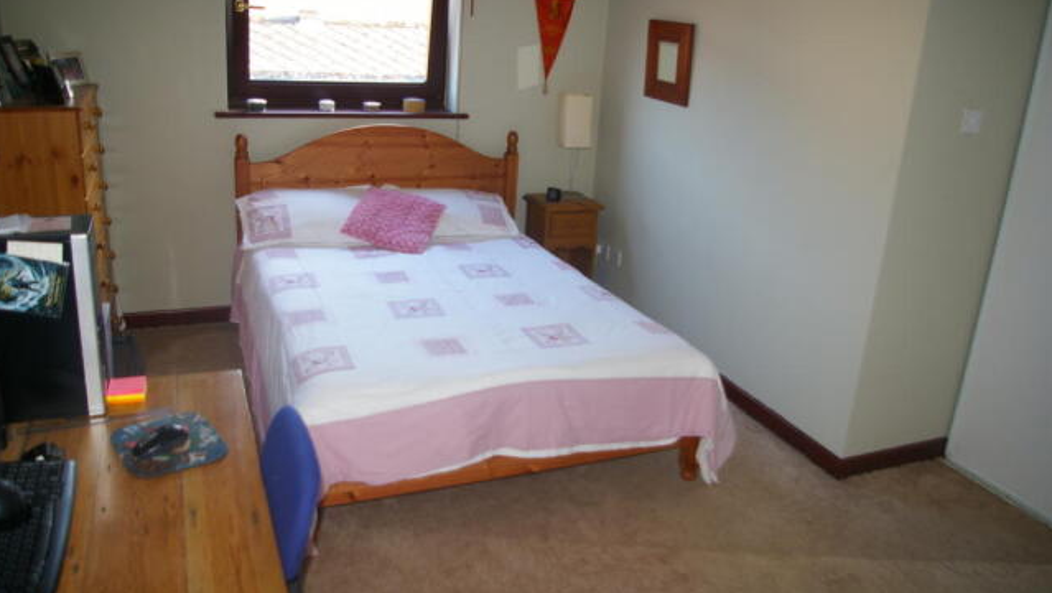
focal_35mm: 29
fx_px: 809
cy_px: 247
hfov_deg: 66.0
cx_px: 519
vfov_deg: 40.1
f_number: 3.5
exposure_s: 1/30
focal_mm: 18
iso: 200
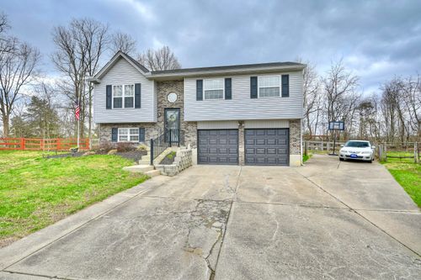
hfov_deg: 90.0
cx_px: 210
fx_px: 210
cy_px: 140
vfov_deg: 67.3
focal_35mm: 18
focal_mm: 18
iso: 100
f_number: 11
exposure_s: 1/25
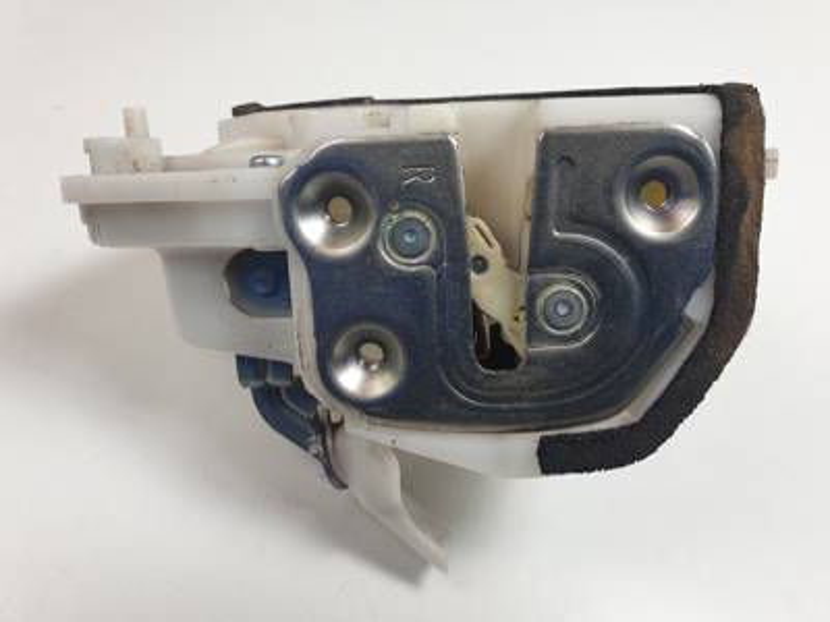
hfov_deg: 67.3
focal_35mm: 26
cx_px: 415
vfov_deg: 53.1
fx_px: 623
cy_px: 311
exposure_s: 1/147
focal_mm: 4.3
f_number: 2.4
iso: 50
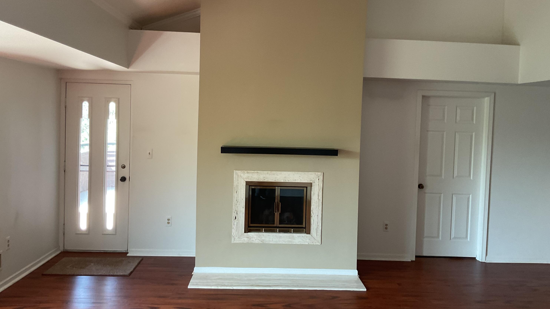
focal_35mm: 32
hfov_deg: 61.0
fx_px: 467
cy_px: 140
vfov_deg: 36.6
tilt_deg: -4.7
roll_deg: -2.3
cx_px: 278
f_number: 1.8
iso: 80
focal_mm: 3
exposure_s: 1/60
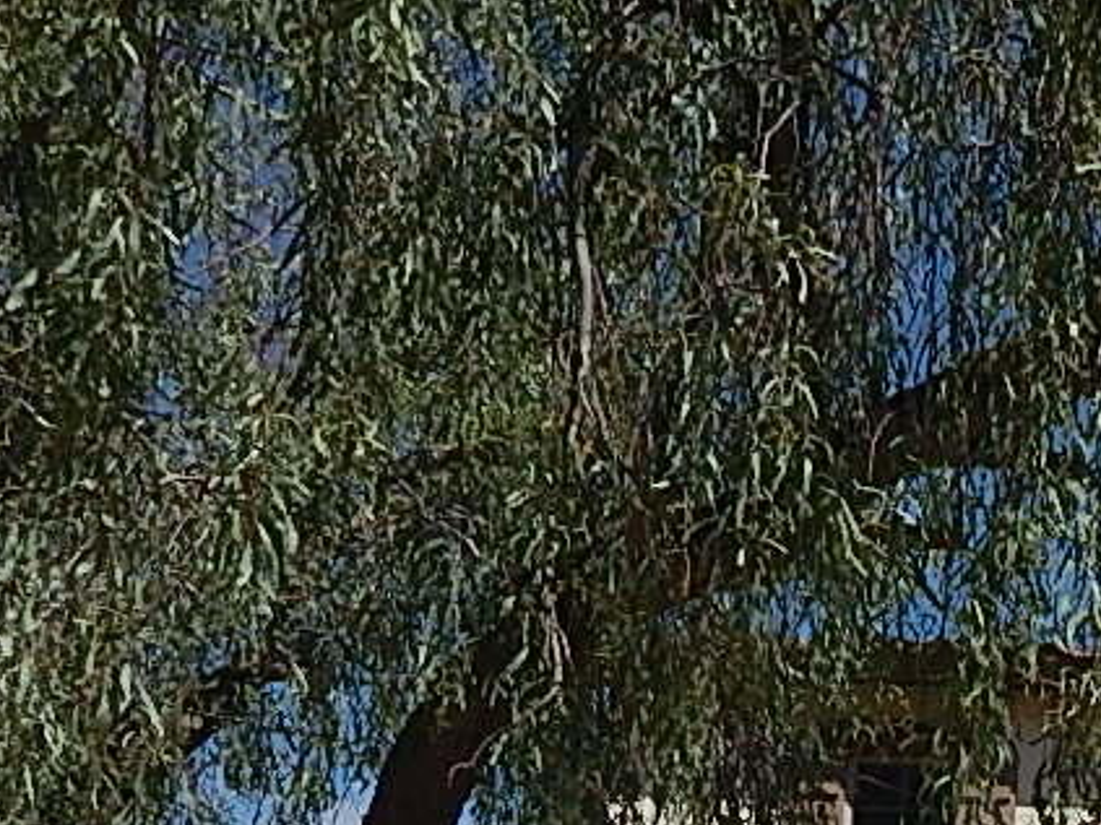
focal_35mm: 87
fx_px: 2766
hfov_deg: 19.8
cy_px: 1288
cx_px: 1603
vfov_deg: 15.5
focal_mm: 4
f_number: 6
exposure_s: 1/1000
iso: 125
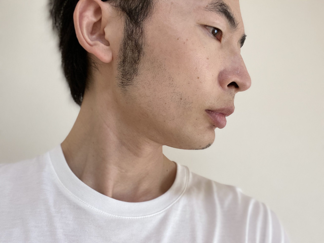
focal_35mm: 30
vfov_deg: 46.8
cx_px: 162
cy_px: 122
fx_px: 281
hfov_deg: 60.0
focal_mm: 2.71
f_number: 2.2
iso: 64
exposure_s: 1/50
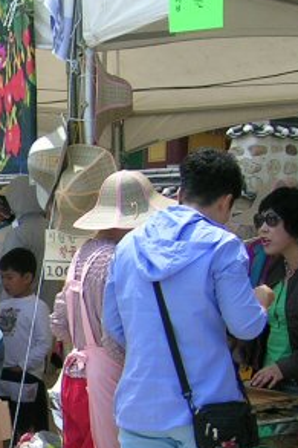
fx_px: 1081
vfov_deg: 23.1
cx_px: -147
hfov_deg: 14.6
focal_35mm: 87
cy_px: 352
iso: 50
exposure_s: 1/300
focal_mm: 5.4
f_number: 4.8
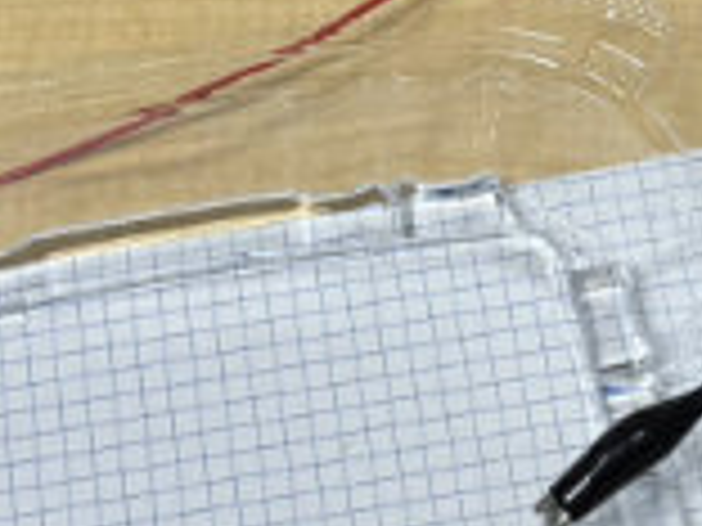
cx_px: 608
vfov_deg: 11.1
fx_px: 2697
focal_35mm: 133
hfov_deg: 14.7
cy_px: 94
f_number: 1.6
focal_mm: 6
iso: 100
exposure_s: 1/120
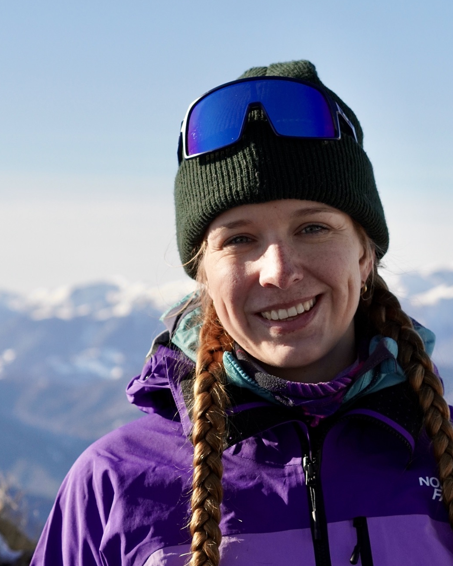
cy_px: 291
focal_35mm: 113
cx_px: 266
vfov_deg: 17.0
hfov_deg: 13.6
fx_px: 1894
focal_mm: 50
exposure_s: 1/2500
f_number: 5
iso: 640
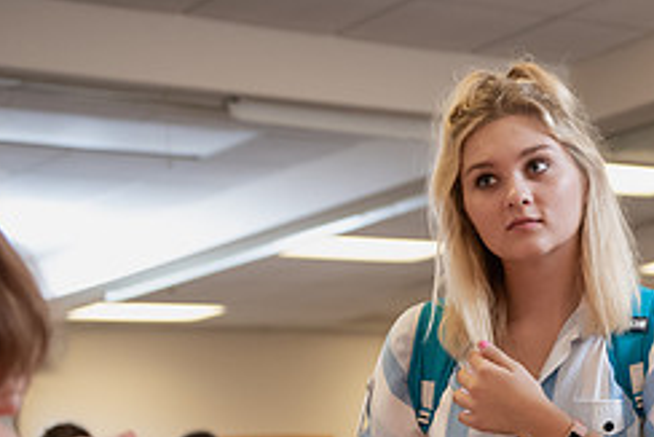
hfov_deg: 17.4
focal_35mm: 114
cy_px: 430
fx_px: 2072
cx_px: 692
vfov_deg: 11.9
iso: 1250
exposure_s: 1/200
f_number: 3.5
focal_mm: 48
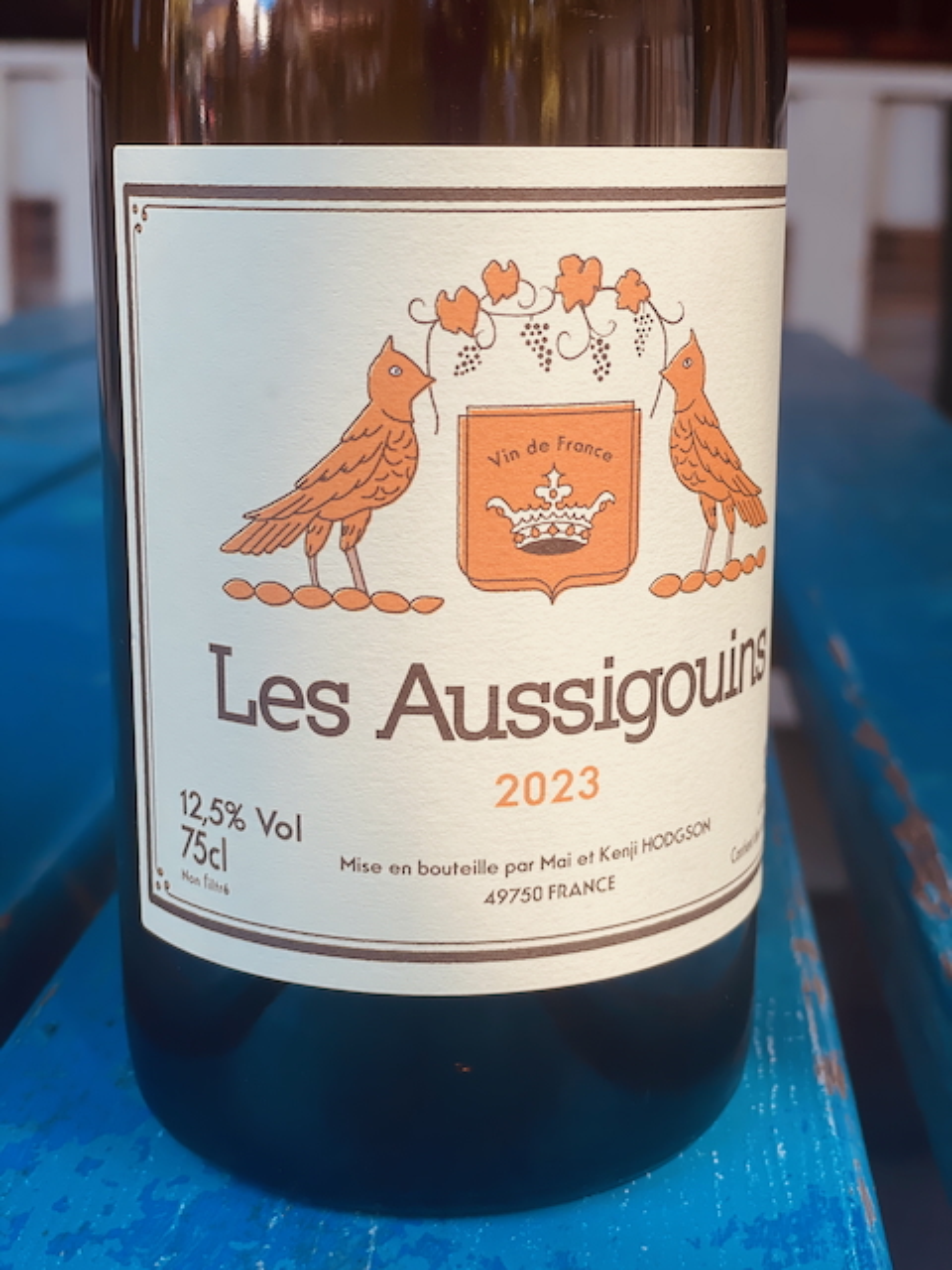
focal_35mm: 52
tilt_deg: -12.8
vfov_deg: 36.8
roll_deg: -1.9
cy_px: 635
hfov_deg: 28.0
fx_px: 1907
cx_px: 476
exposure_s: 1/128
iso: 25
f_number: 2
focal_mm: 6
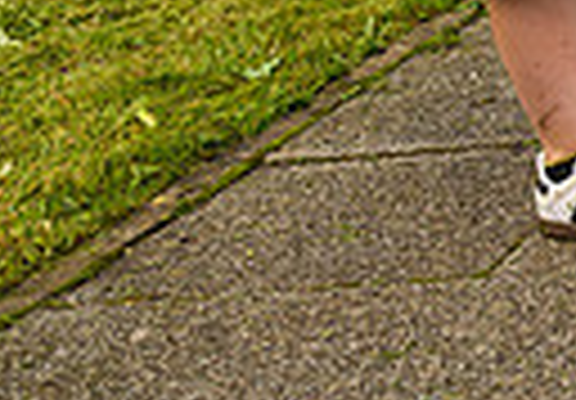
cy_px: -189
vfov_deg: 12.1
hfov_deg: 14.3
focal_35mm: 111
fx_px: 1800
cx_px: 1240
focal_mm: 24
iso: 500
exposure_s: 1/500
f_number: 4.5
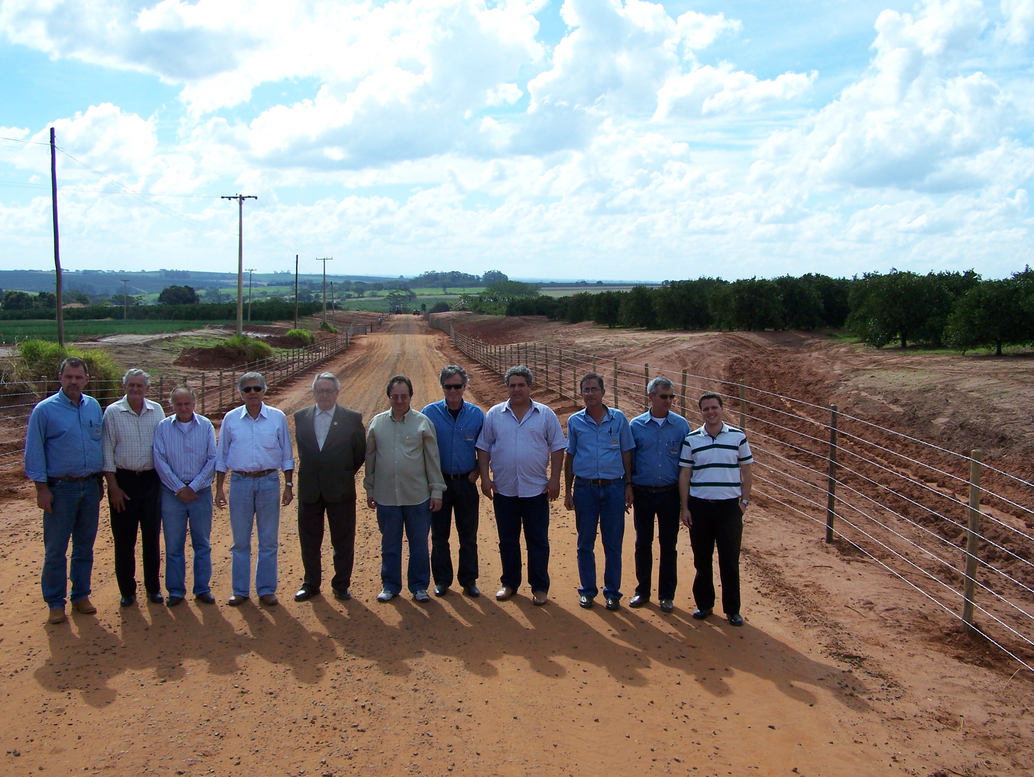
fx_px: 1136
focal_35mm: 38
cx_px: 517
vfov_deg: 37.8
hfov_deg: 48.9
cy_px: 388
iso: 80
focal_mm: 6.3
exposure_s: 1/640
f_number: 4
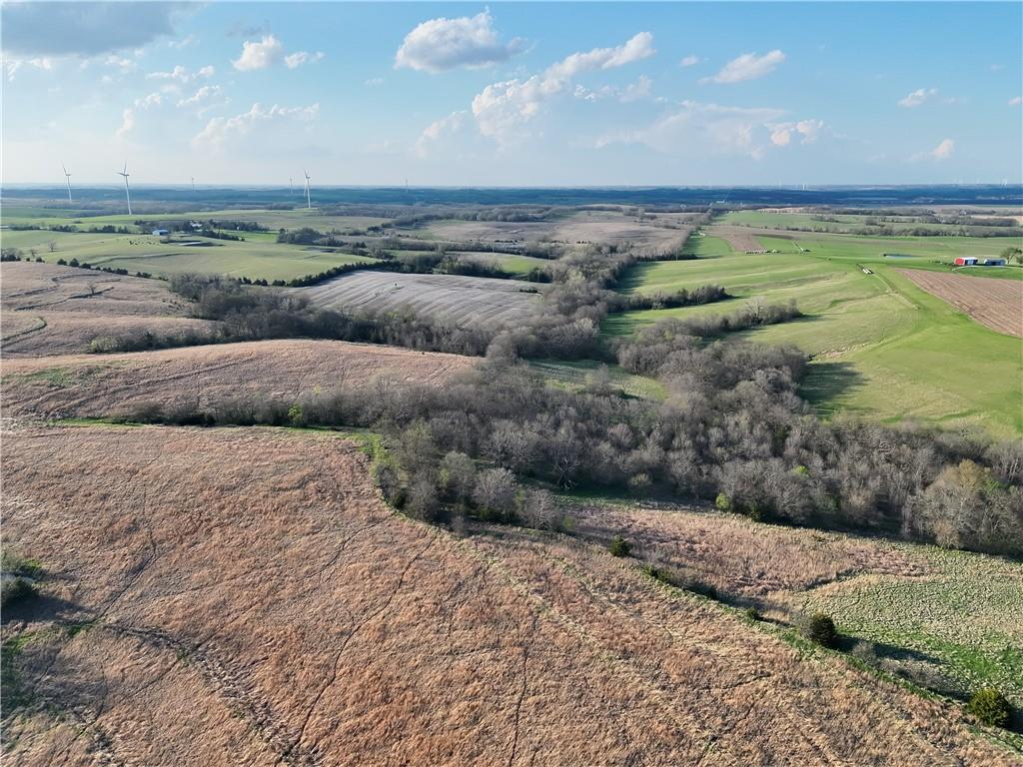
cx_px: 512
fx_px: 709
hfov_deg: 71.6
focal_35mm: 24
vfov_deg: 56.8
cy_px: 384
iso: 230
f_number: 1.7
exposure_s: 1/3200
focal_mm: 6.72
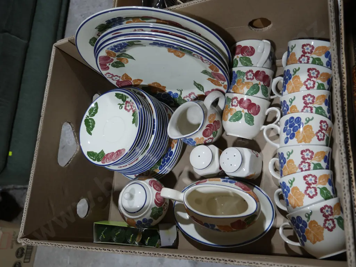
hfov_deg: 51.3
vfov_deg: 39.7
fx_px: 370
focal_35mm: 36
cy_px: 134
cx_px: 178
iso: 200
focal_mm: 18
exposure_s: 1/100
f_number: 4
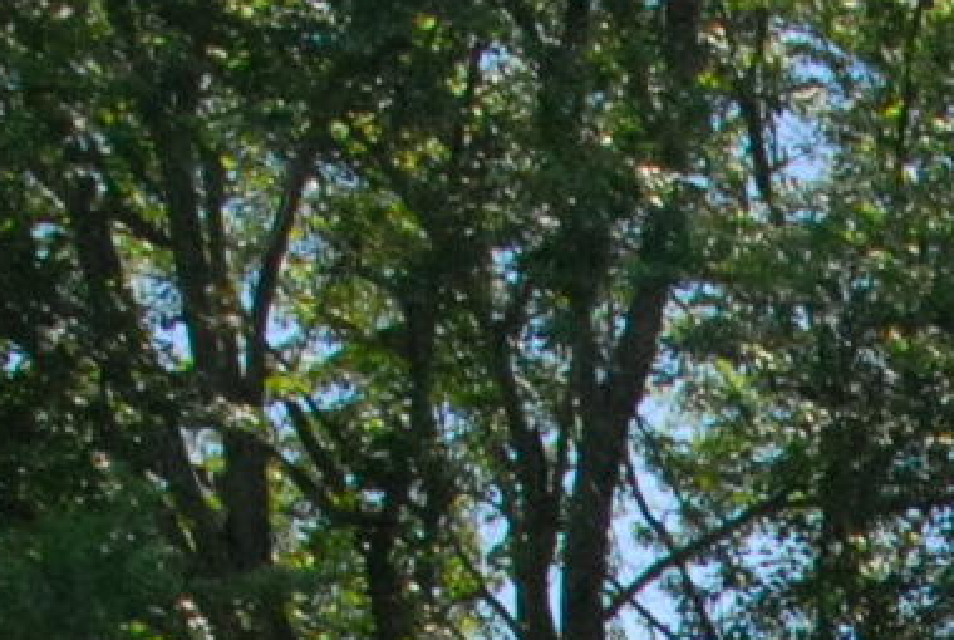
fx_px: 5470
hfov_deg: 8.6
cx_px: 2641
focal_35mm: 206
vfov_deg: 5.8
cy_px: 2409
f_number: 8
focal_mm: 18
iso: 1000
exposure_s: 1/1000
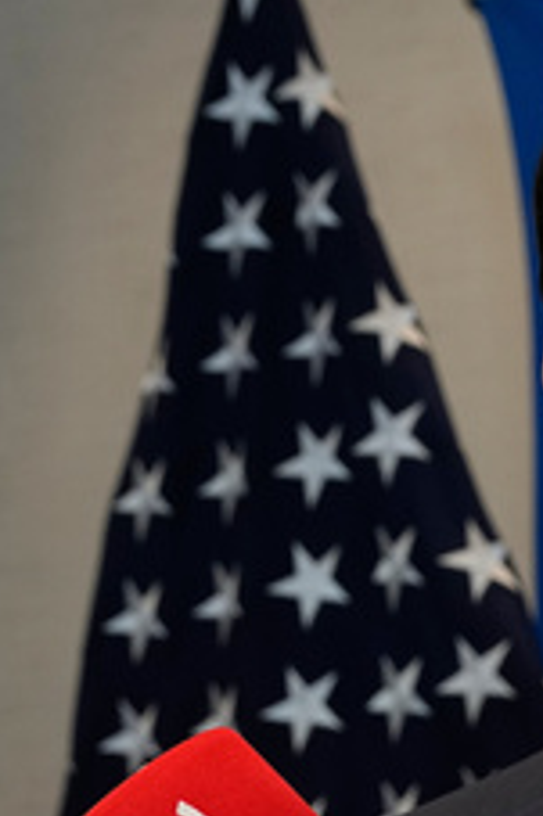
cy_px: 1039
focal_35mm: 167
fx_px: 3784
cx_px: 654
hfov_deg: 8.1
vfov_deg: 12.0
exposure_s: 1/100
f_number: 3.5
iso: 1000
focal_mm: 37
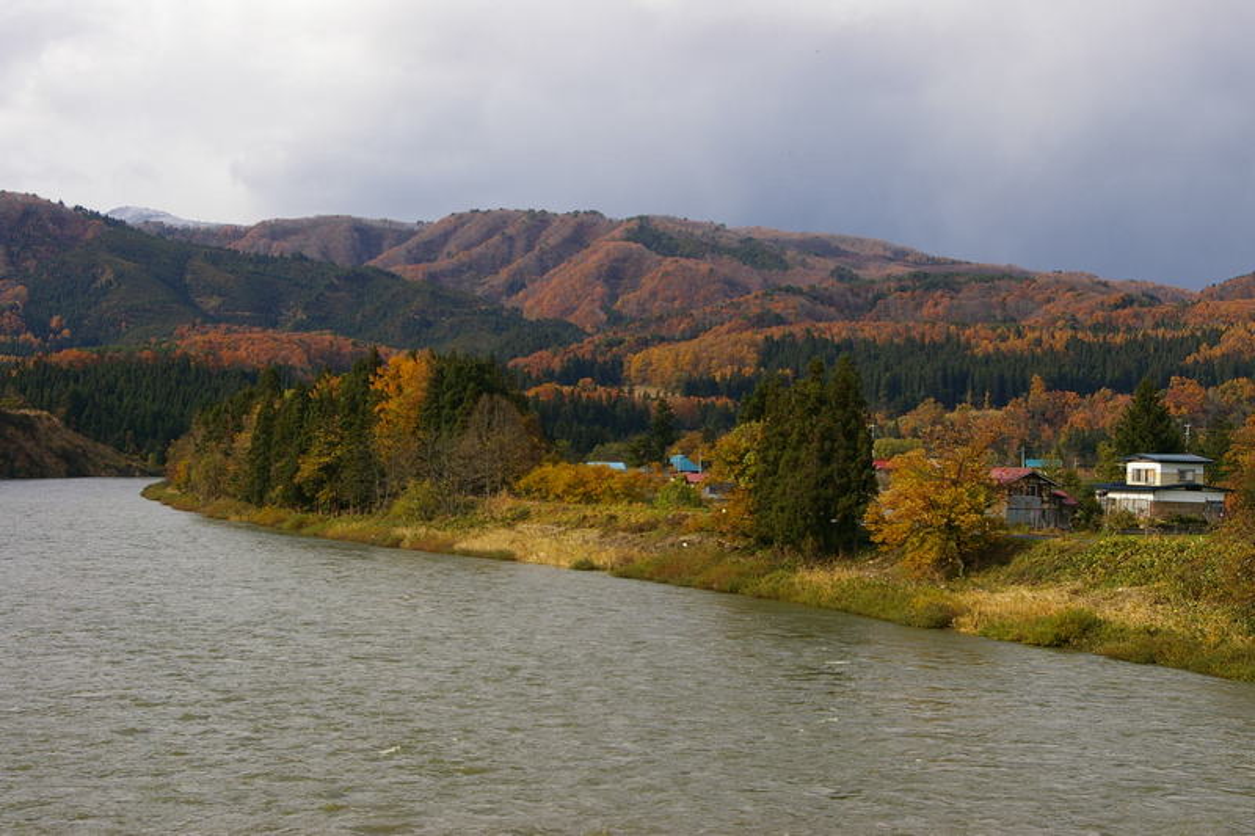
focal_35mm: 57
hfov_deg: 35.1
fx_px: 1987
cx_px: 628
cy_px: 418
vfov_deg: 23.8
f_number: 9.5
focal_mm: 38
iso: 200
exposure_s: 1/250
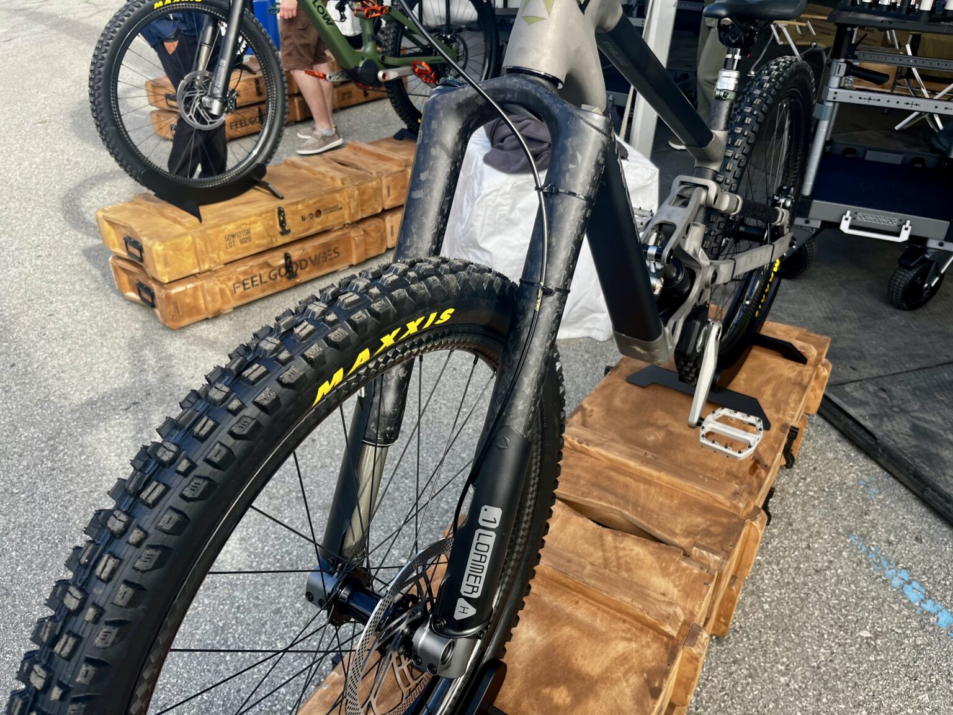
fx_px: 716
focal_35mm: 26
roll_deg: -1.5
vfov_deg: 53.1
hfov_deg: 67.3
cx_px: 476
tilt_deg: -35.2
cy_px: 358
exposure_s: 1/574
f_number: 1.6
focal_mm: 5.1
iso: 50
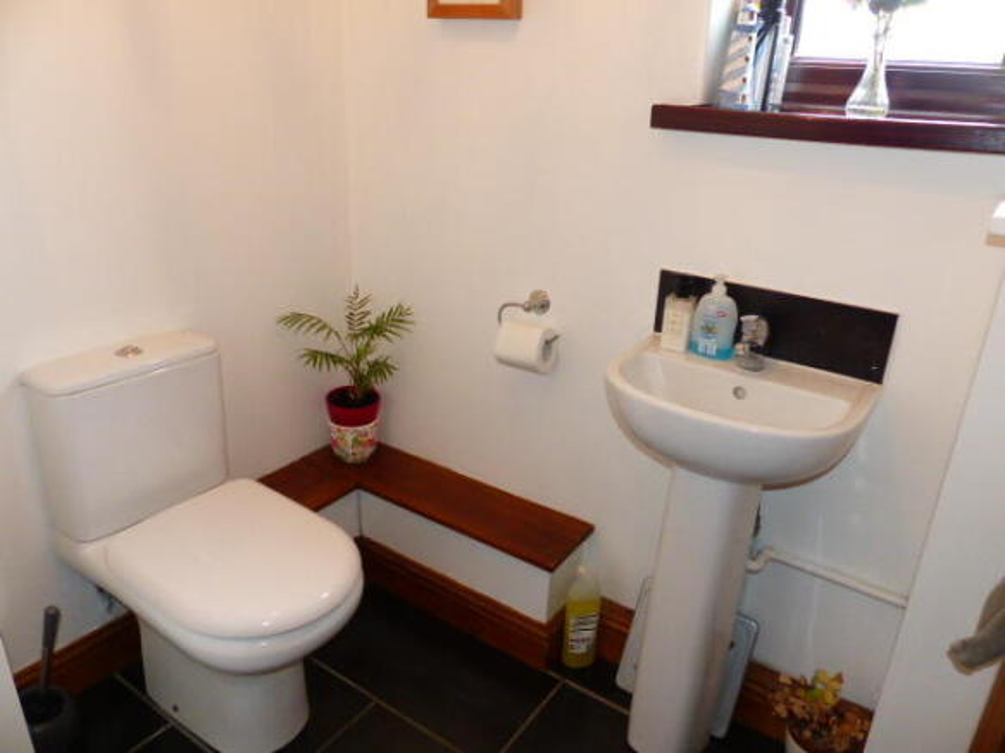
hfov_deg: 69.4
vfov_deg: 54.9
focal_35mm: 25
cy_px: 376
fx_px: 726
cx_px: 502
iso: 400
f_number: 2.8
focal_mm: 4.5
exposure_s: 1/60
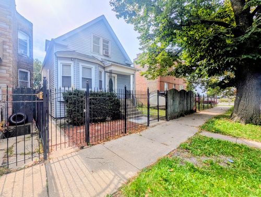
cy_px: 98
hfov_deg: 106.1
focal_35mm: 13
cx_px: 130
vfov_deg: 90.1
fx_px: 98
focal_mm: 1.95
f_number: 2.2
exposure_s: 1/2874
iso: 31
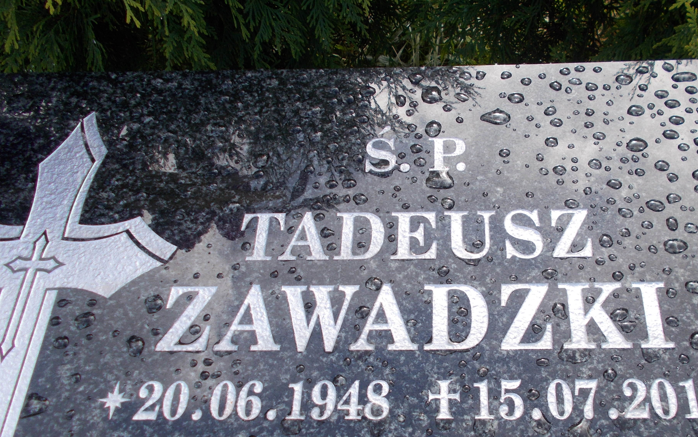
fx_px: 666
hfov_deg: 54.8
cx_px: 426
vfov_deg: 36.0
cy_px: 288
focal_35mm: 35
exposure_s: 1/320
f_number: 3.2
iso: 80
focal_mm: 4.6
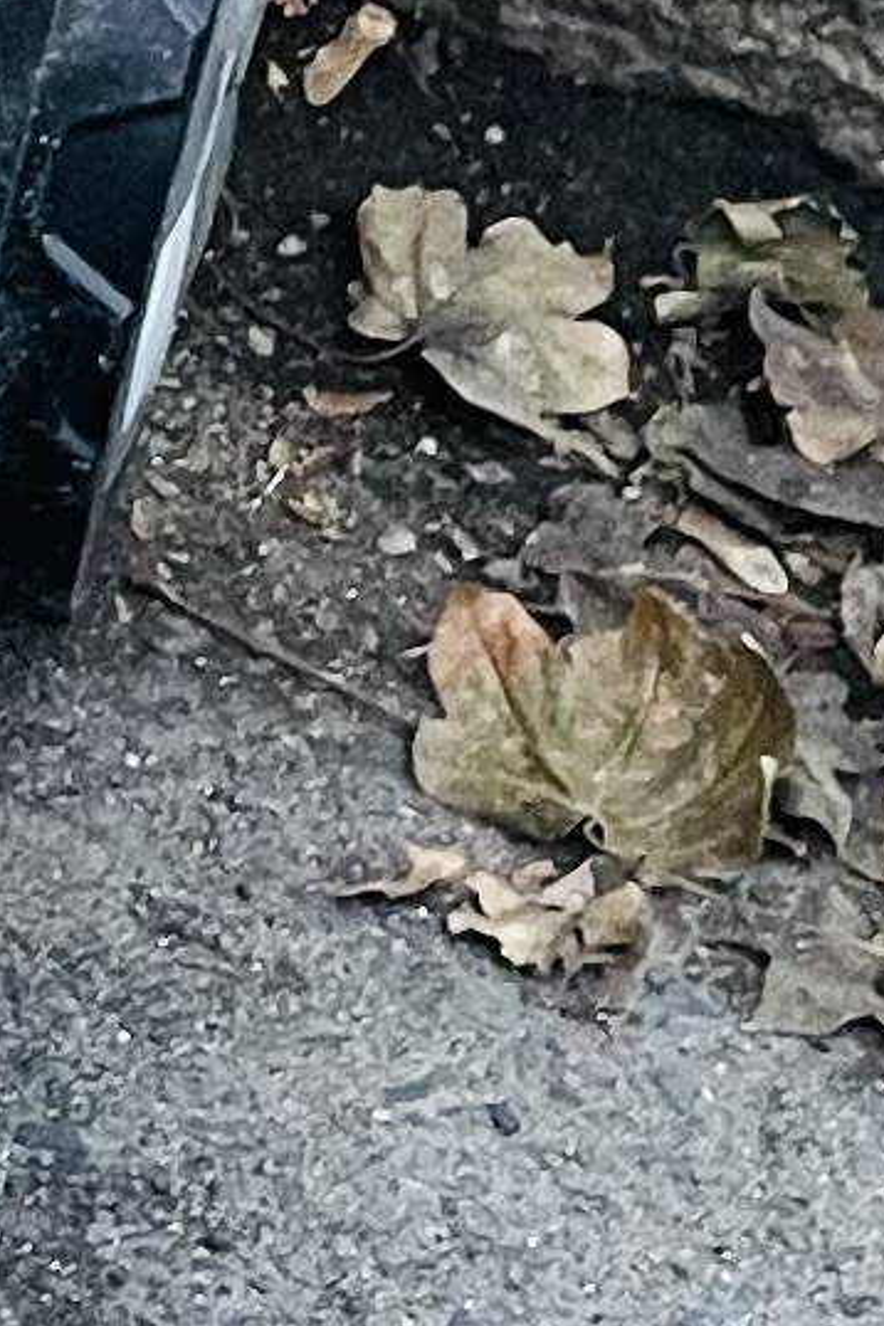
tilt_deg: -39.3
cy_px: -249
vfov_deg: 10.0
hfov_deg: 6.5
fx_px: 7477
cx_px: -1057
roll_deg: -4.9
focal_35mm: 203
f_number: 1.6
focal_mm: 4.2
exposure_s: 1/98
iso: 125
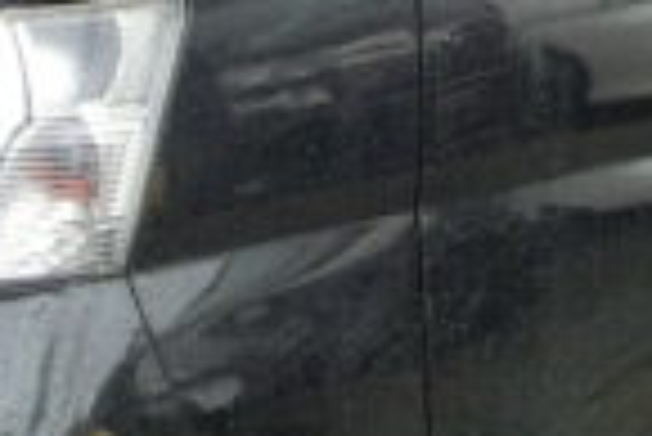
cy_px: 108
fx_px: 3662
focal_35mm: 202
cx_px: 378
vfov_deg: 6.8
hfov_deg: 10.2
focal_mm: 7.87
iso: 320
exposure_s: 1/60
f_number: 4.2
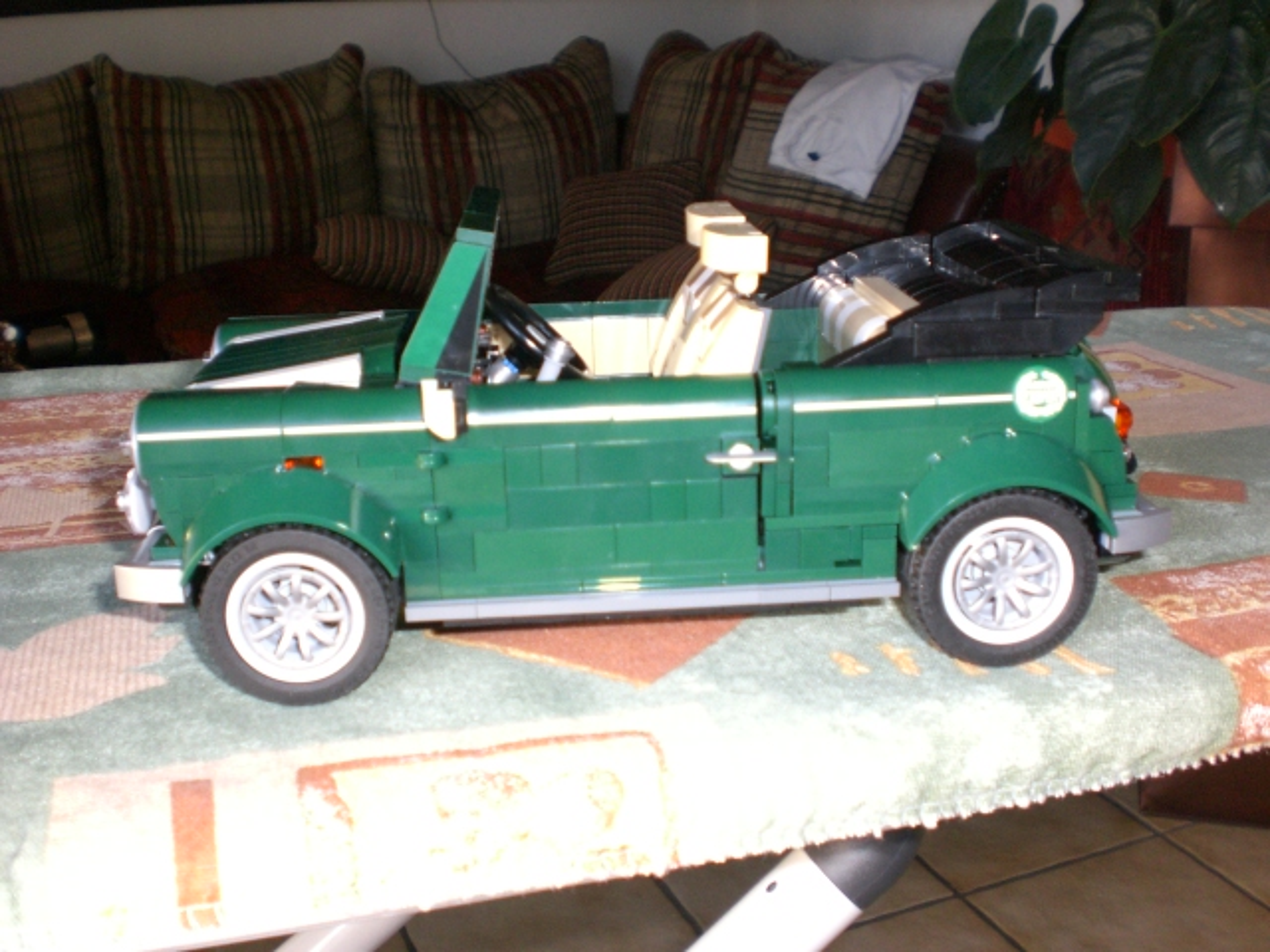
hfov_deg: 49.0
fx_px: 1394
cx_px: 635
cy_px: 476
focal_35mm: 38
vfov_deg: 37.7
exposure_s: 1/60
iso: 200
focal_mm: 6.3
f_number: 3.1
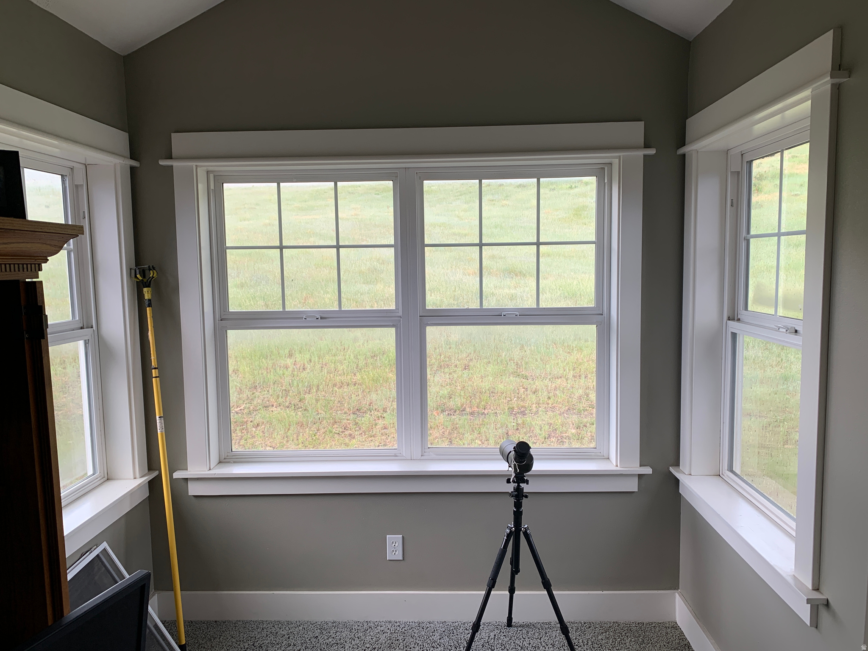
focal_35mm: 26
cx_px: 434
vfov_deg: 53.1
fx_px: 652
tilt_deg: -5.4
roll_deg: +1.0
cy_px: 326
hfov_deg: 67.3
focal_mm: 4.25
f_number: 1.8
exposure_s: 1/122
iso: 32
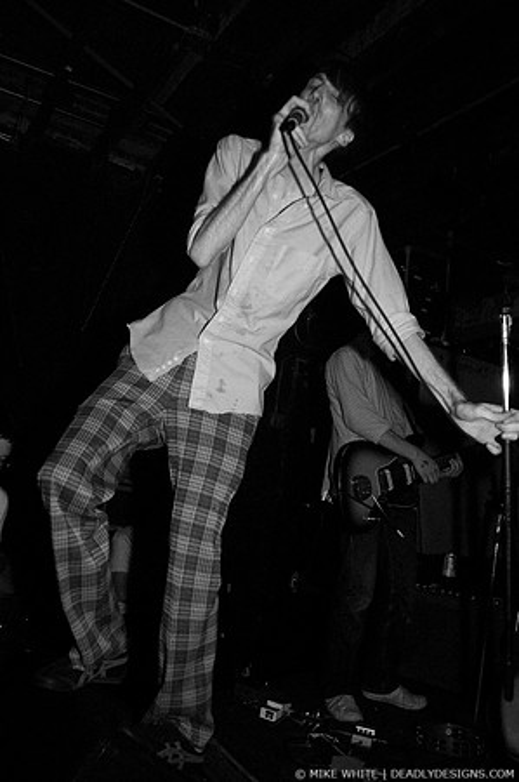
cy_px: 391
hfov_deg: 43.5
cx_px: 260
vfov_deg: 62.0
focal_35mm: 30
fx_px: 650
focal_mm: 20
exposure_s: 1/30
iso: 1600
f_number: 2.8
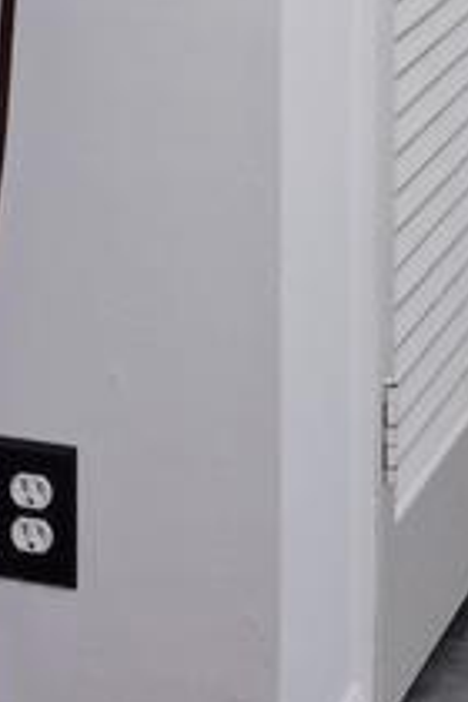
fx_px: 2710
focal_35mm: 139
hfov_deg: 9.9
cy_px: -562
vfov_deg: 13.3
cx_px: 132
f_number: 20
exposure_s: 1/20
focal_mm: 19
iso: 320
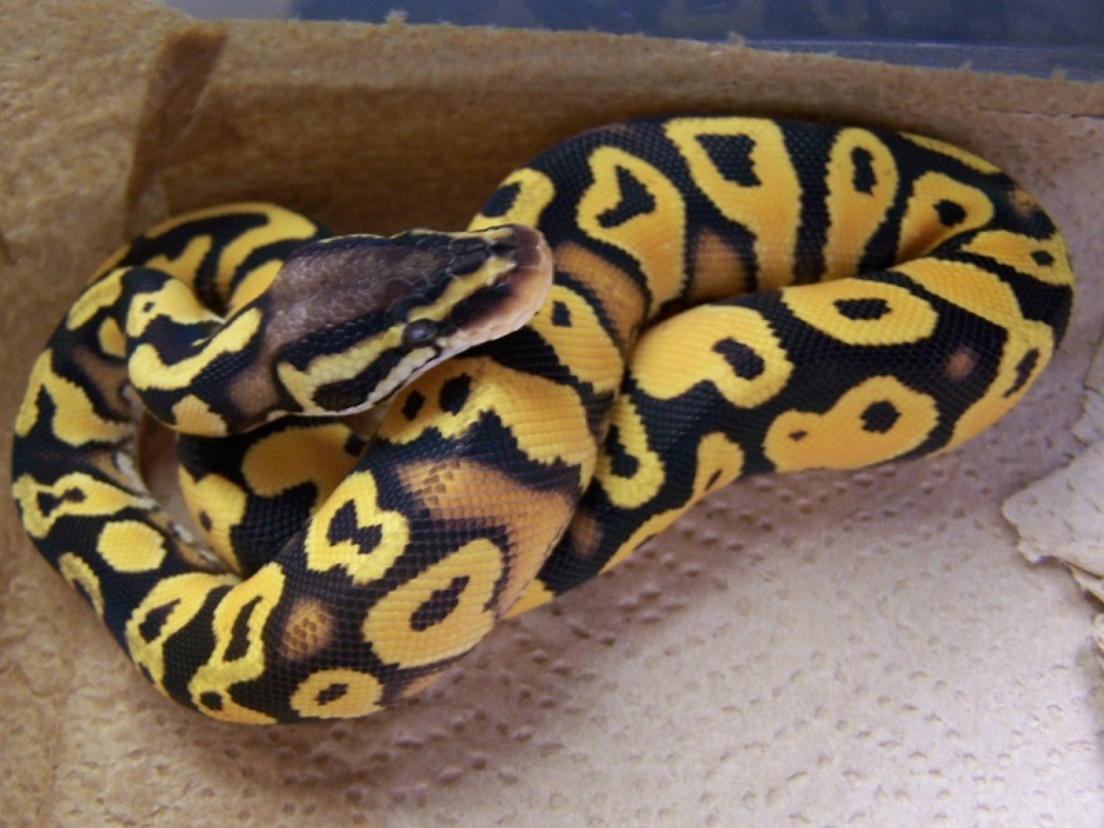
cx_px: 552
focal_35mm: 38
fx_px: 1212
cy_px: 414
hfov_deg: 49.0
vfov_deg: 37.7
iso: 160
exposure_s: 1/8
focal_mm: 6.3
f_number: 2.8
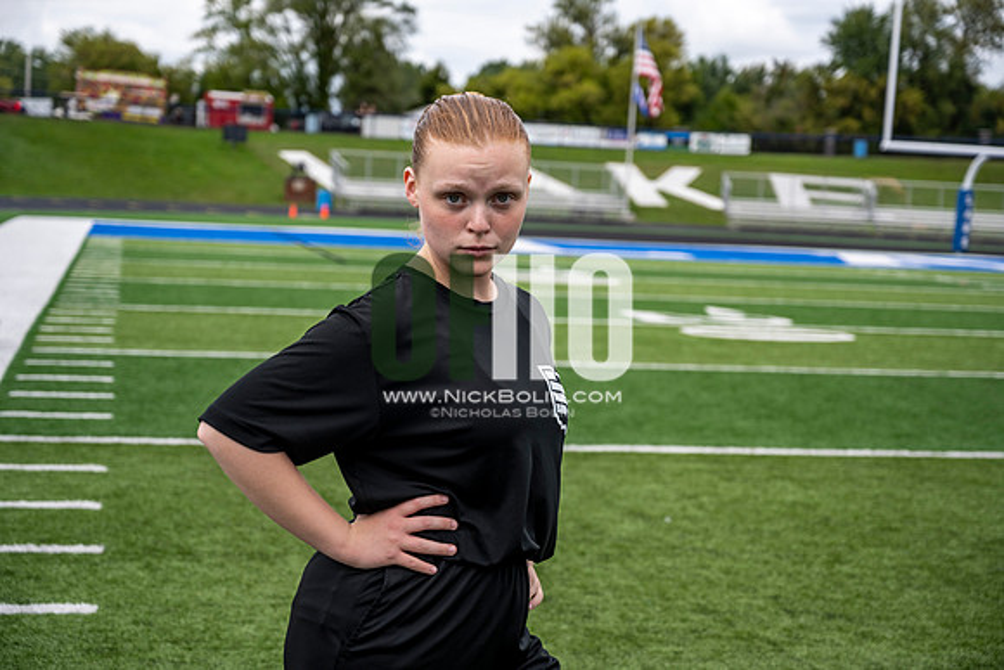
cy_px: 335
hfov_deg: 33.4
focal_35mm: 60
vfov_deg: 22.6
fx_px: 1674
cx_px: 502
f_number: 4
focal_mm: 60
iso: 160
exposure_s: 1/800
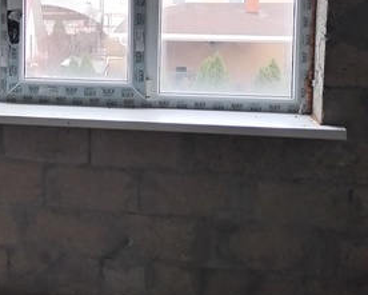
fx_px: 1002
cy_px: 65
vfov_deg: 16.6
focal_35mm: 92
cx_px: -139
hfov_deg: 18.9
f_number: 1.8
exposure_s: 1/50
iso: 103
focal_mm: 4.75
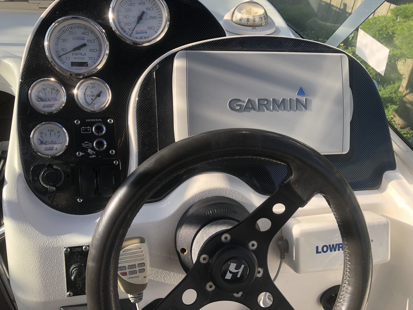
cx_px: 206
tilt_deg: -35.5
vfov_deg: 49.7
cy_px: 155
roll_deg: -2.8
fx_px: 334
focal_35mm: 28
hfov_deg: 63.4
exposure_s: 1/495
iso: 20
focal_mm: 3.99
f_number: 1.8
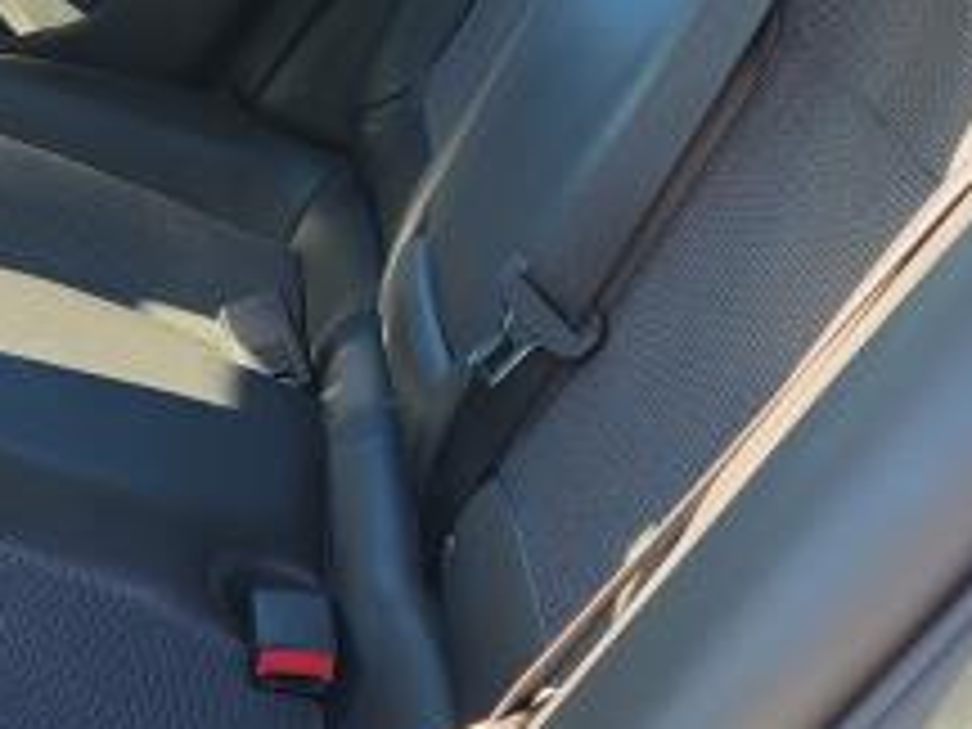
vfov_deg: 19.0
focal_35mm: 77
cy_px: 207
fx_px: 2162
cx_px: 202
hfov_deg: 24.9
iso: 40
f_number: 1.8
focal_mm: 5.4
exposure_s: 1/171
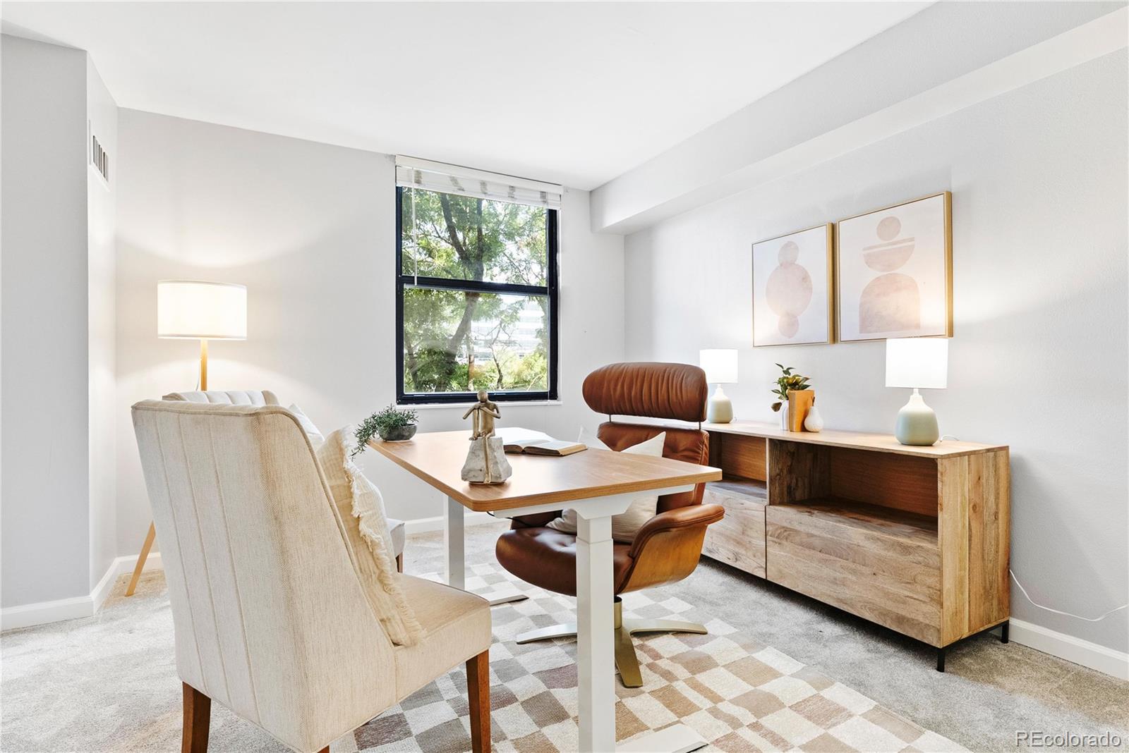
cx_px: 564
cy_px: 376
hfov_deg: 90.0
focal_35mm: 18
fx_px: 565
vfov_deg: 67.4
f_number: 8
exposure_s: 1/8
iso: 1000
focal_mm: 18
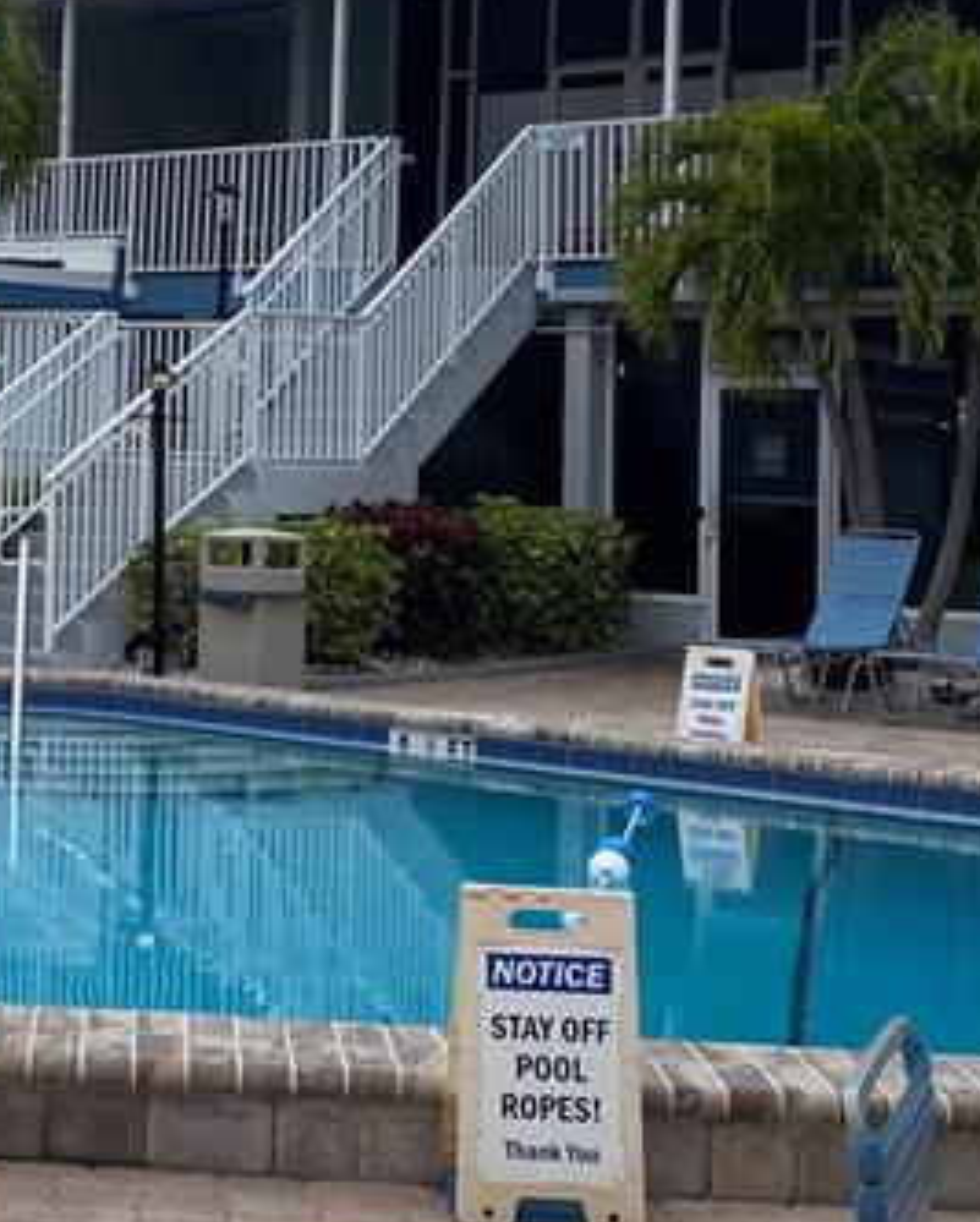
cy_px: 272
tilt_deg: +3.3
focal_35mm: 78
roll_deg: -2.2
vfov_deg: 24.1
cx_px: -51
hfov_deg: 19.0
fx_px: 2824
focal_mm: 4.25
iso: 32
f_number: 1.8
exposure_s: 1/890
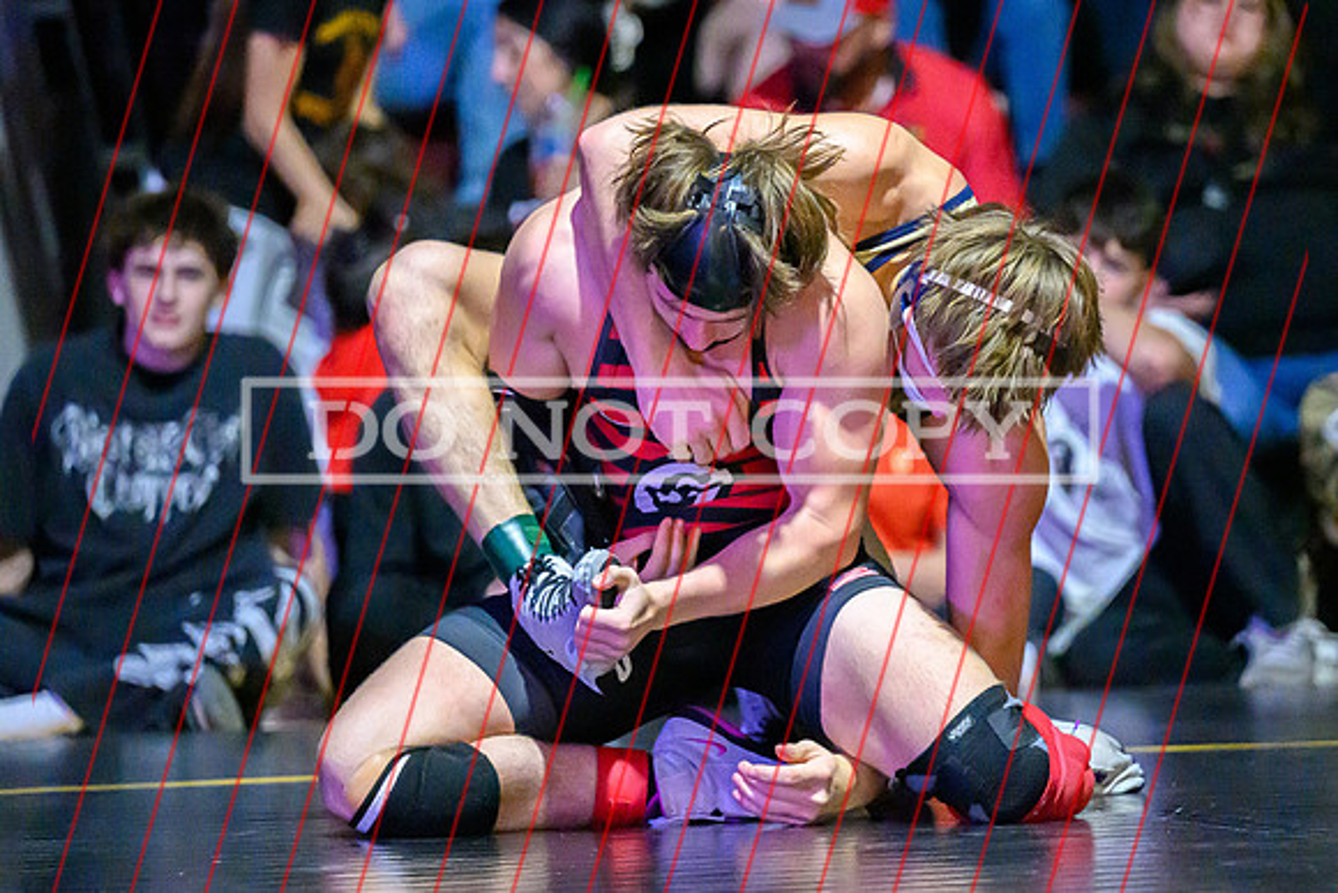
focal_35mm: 251
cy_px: 350
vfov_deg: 5.5
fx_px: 9313
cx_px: 726
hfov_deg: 8.2
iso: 12800
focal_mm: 175
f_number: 2.8
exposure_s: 1/500
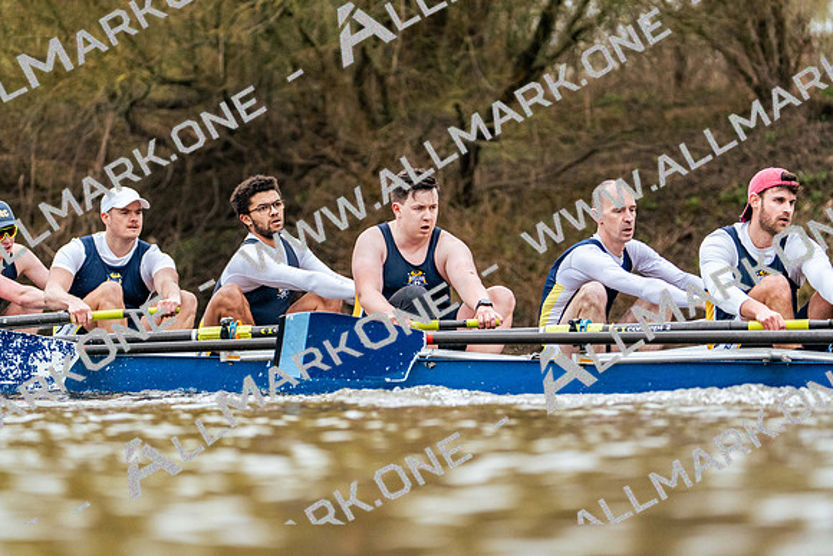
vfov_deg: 4.5
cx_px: 416
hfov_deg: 6.7
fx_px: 7151
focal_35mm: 309
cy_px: 278
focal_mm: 309
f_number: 6.3
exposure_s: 1/2000
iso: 5000
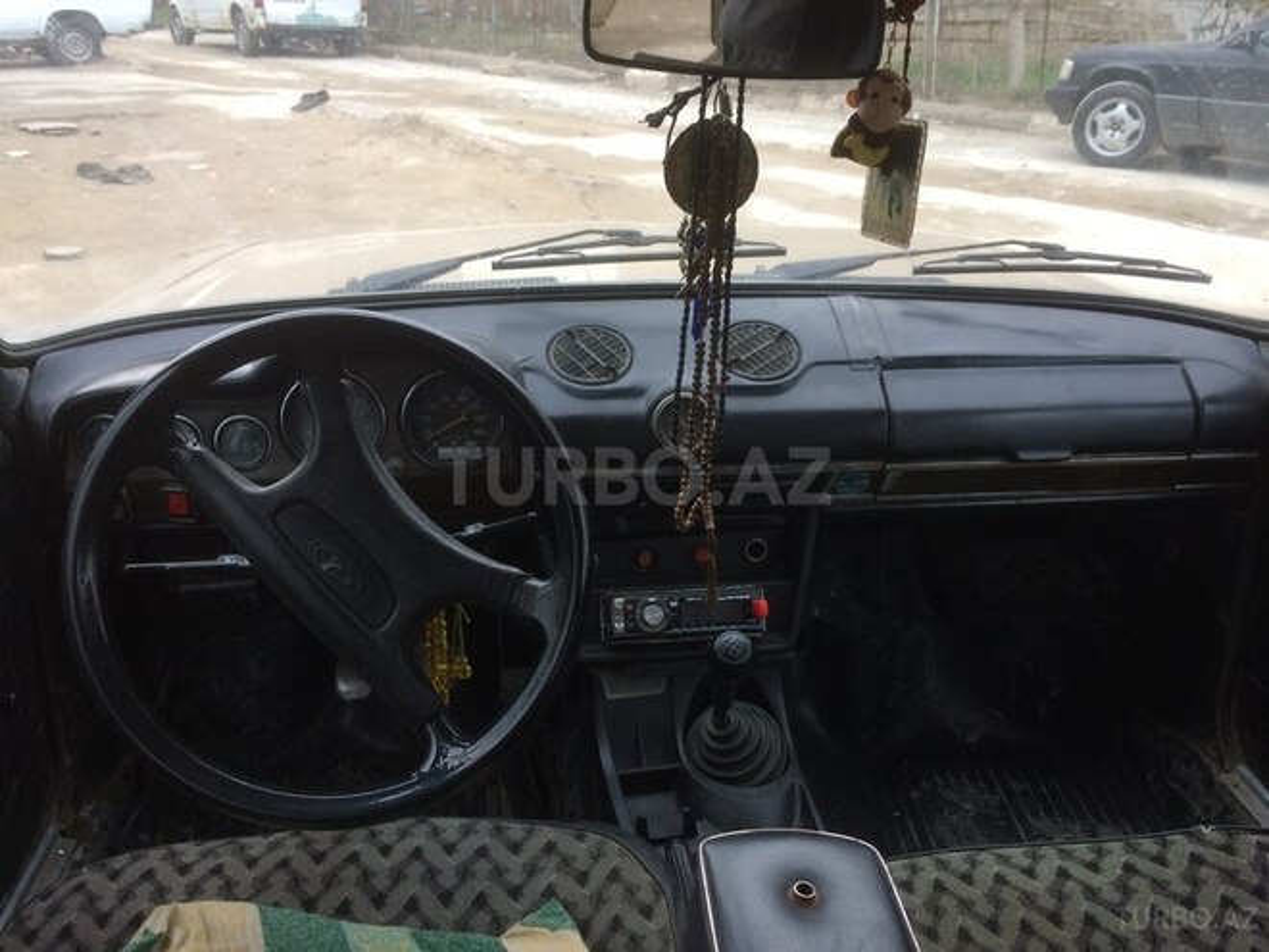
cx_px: 634
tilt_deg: -22.5
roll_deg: -2.2
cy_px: 476
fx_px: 1063
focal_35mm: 29
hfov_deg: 61.7
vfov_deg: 48.2
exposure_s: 1/33
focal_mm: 4.15
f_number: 2.2
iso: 40
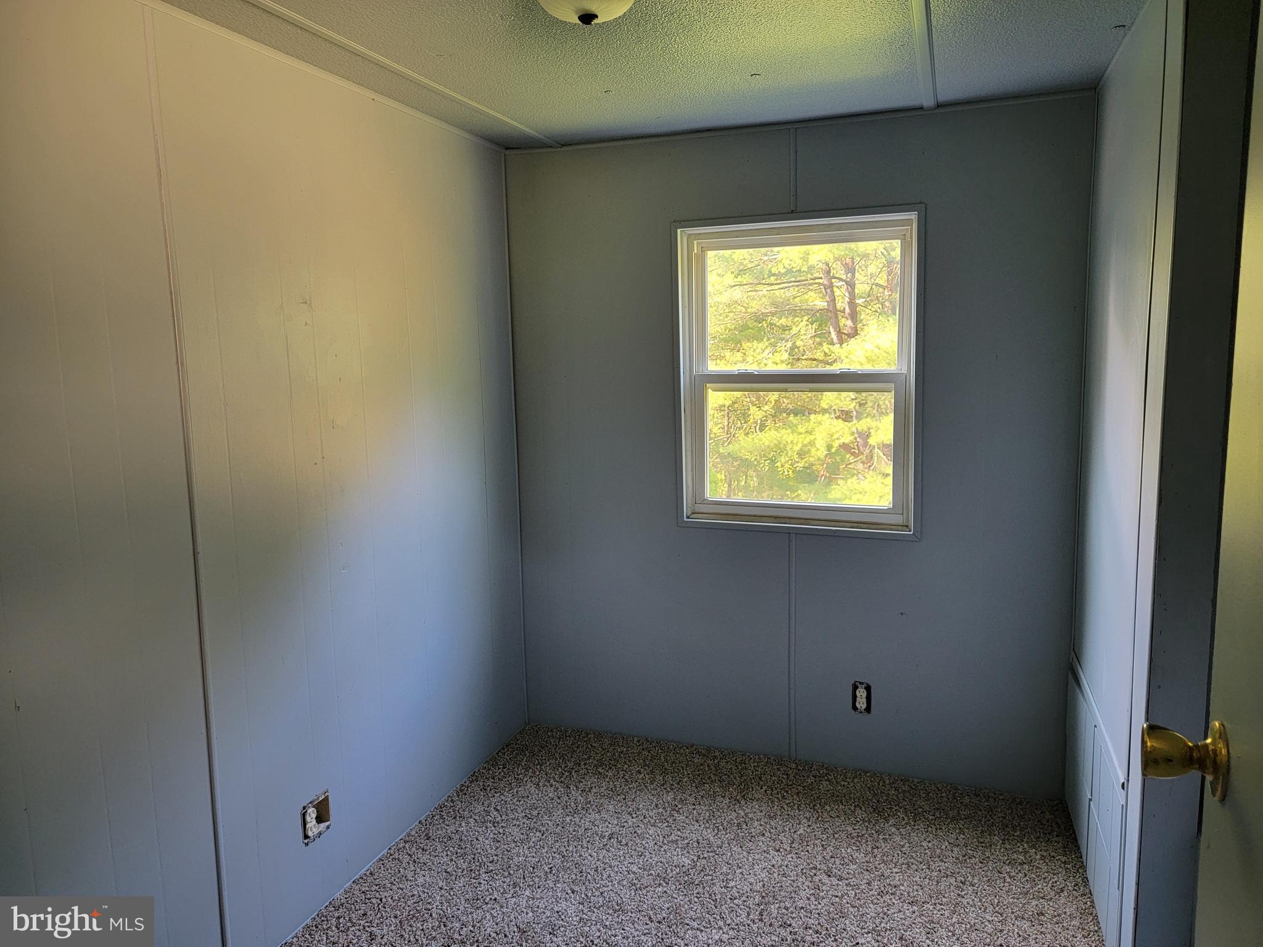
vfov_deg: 56.8
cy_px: 474
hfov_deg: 71.6
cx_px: 632
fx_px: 876
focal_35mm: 24
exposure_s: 1/59
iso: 250
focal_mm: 6.7
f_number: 1.8
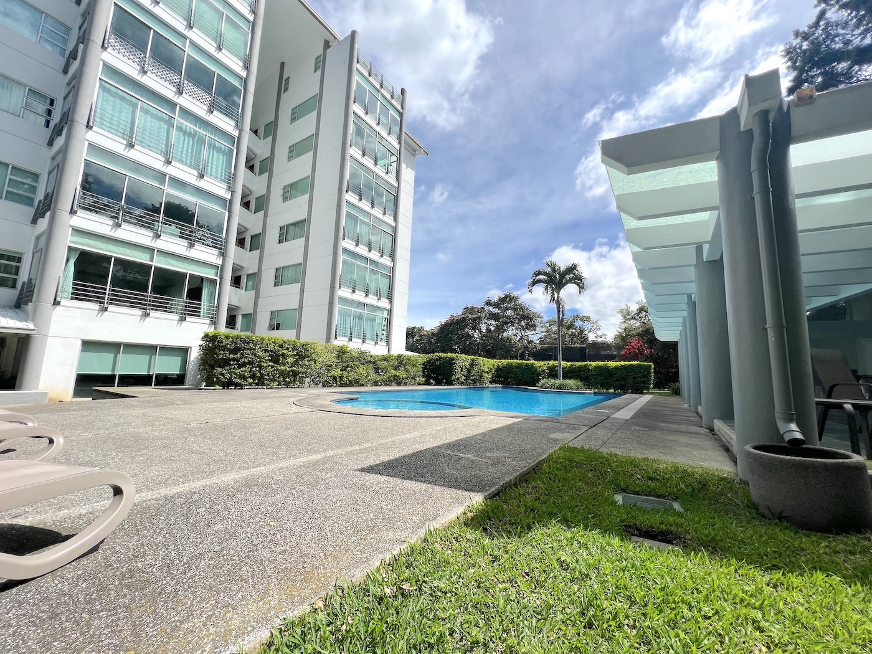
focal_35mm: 13
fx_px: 327
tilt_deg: +7.2
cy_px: 327
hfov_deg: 106.2
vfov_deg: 89.9
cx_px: 436
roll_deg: -1.9
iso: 32
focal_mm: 1.57
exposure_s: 1/2538
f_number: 1.8
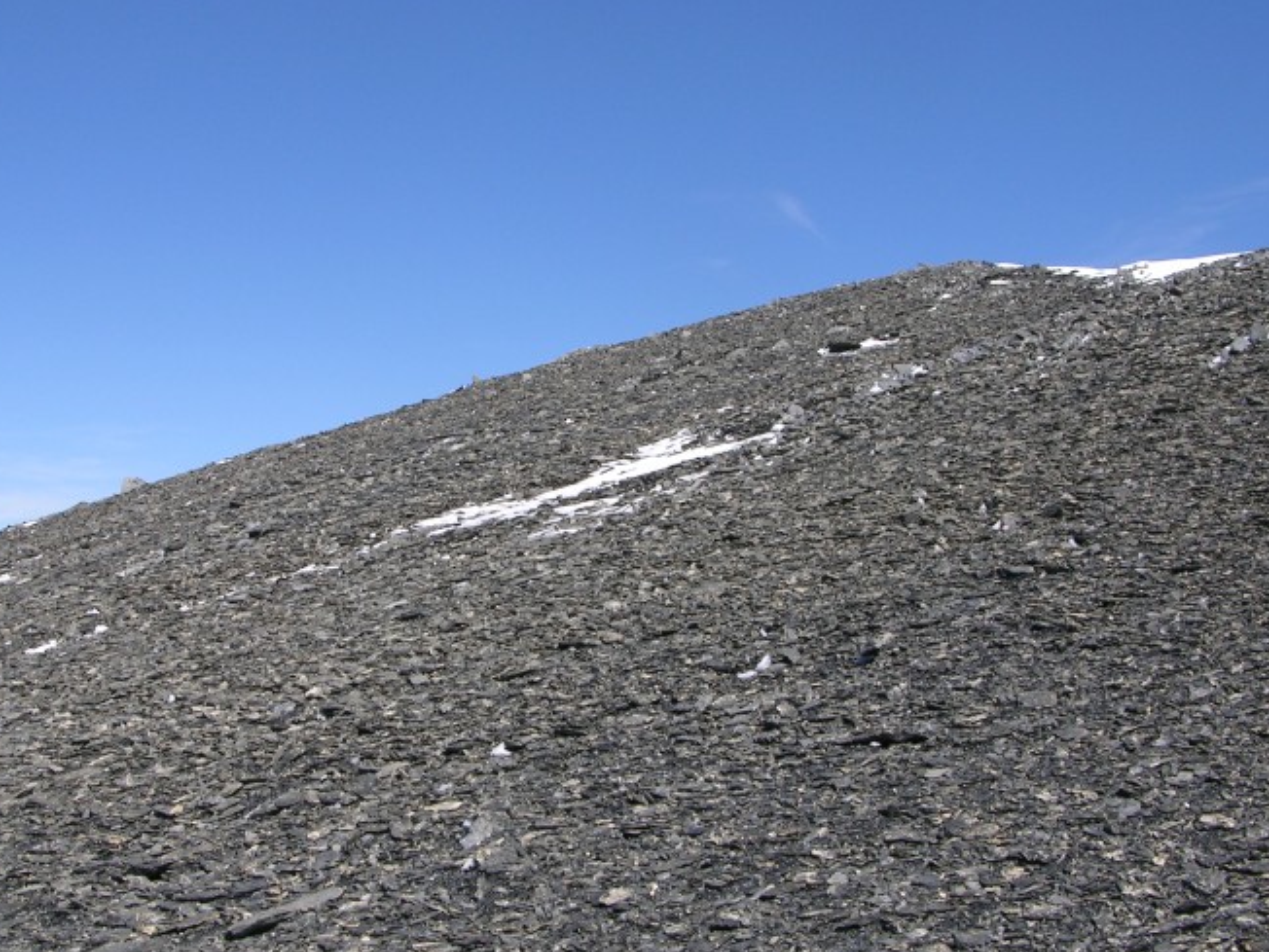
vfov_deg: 26.6
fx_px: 2016
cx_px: 469
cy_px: 493
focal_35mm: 55
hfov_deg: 34.7
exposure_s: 1/242
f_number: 6.3
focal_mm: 8.9
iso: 50
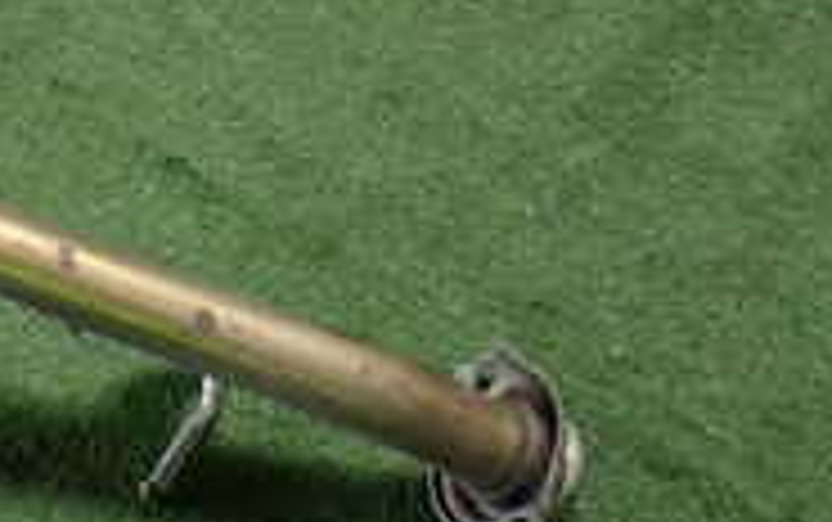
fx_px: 2338
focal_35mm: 103
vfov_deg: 12.0
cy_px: -306
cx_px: -391
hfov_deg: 18.1
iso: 200
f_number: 2.3
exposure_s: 1/40
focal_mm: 5.4
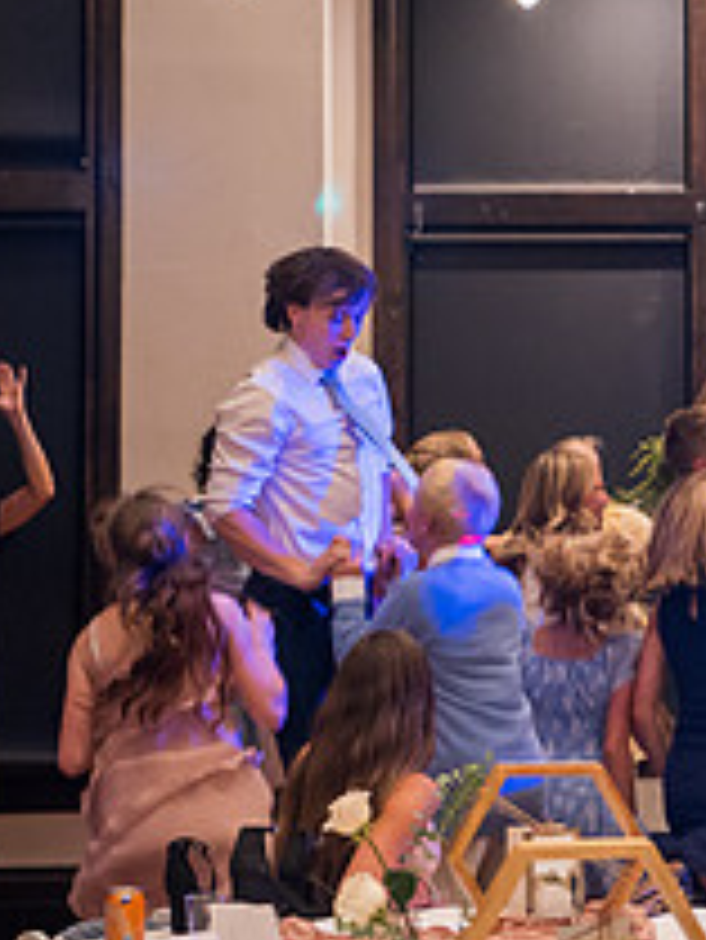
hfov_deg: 8.5
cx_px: 953
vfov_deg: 11.4
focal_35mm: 173
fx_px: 4700
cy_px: 270
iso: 4000
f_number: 2.8
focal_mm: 65
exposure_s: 1/125
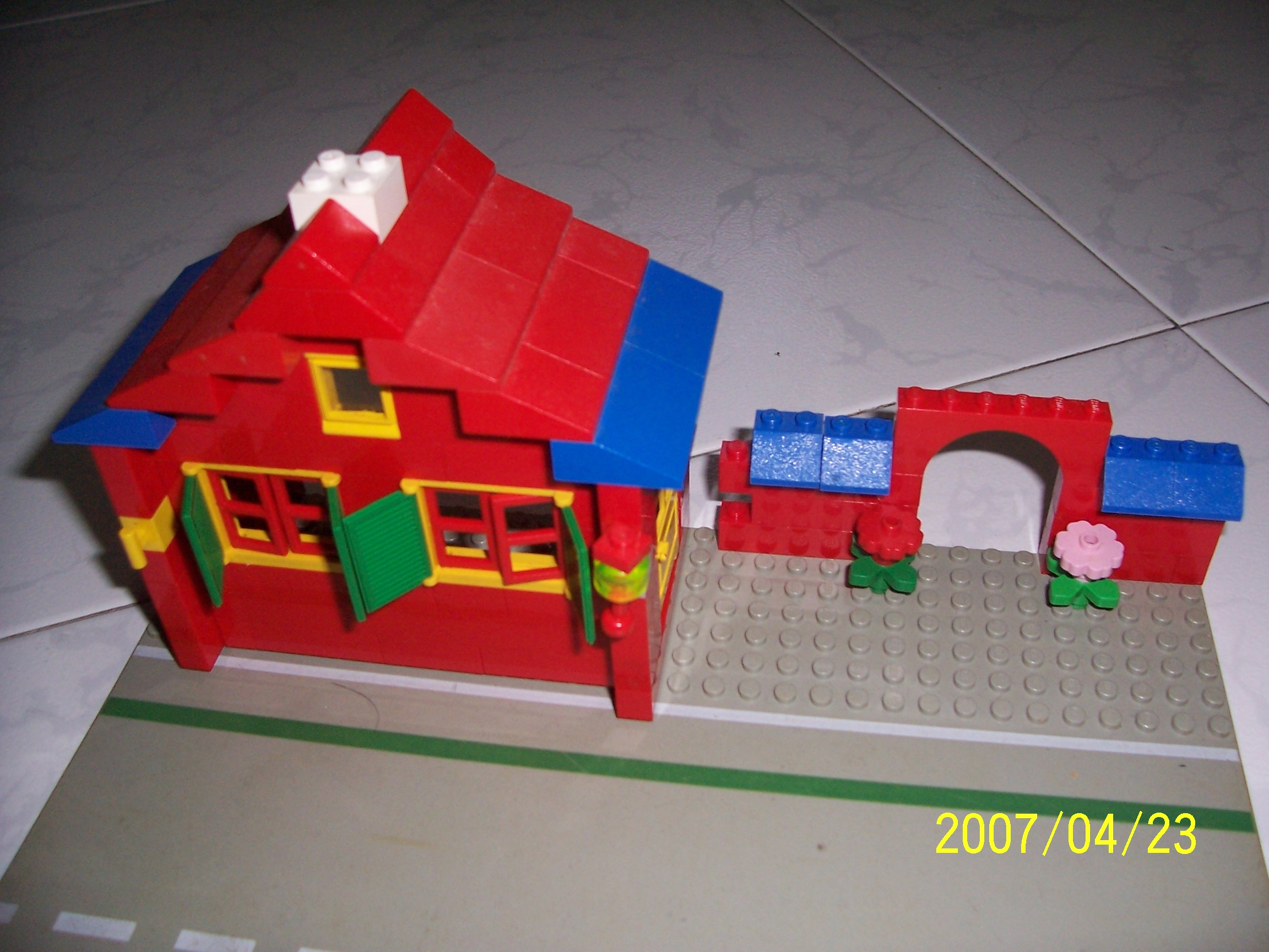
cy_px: 476
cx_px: 634
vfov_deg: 41.8
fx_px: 1246
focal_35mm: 34
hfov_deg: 54.0
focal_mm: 5.6
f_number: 2.7
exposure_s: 1/60
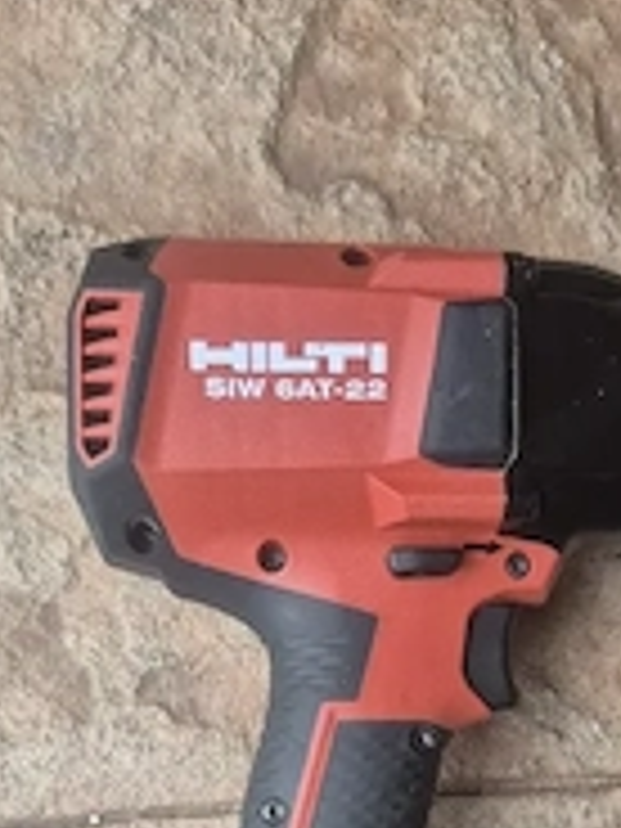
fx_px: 1196
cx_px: 400
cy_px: 778
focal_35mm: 50
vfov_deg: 35.4
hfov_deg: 29.0
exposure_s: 1/100
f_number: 1.8
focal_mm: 5.4
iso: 200
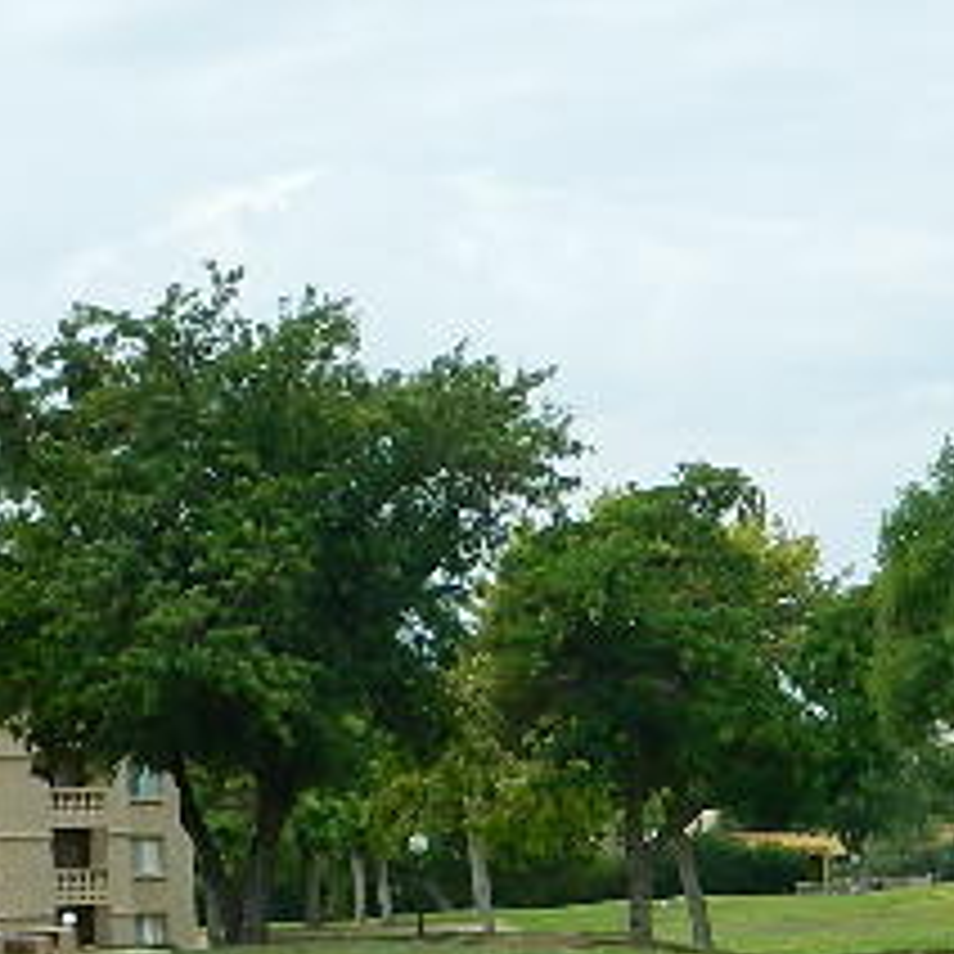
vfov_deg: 9.9
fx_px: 5457
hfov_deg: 9.8
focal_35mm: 175
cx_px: 1215
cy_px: 932
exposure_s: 1/640
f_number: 3.5
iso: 80
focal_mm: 7.3
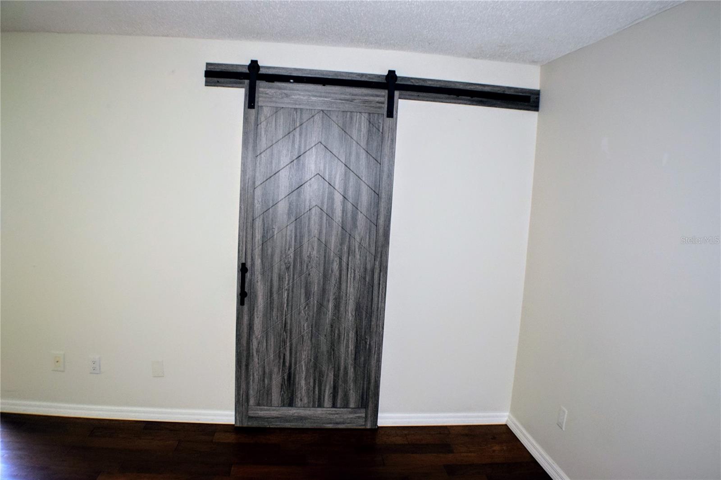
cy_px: 240
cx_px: 360
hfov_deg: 55.1
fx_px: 691
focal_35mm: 34
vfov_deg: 38.3
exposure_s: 1/60
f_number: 3.8
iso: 1400
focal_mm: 23
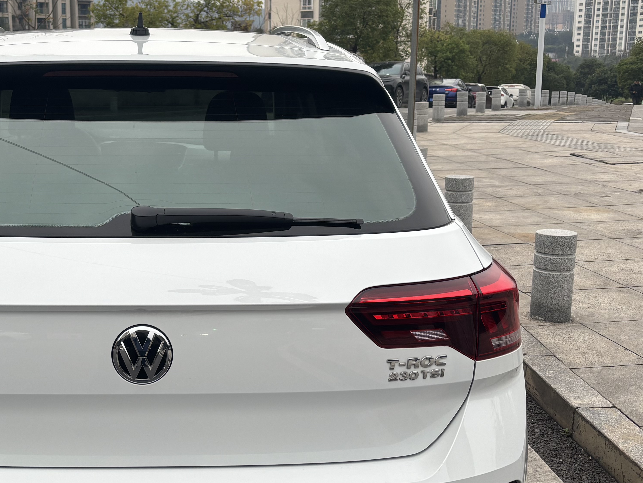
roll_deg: +0.7
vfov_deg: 29.1
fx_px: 929
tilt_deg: -11.3
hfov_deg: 37.2
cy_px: 237
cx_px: 153
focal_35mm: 50
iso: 50
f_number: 1.6
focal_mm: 5.96
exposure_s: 1/121
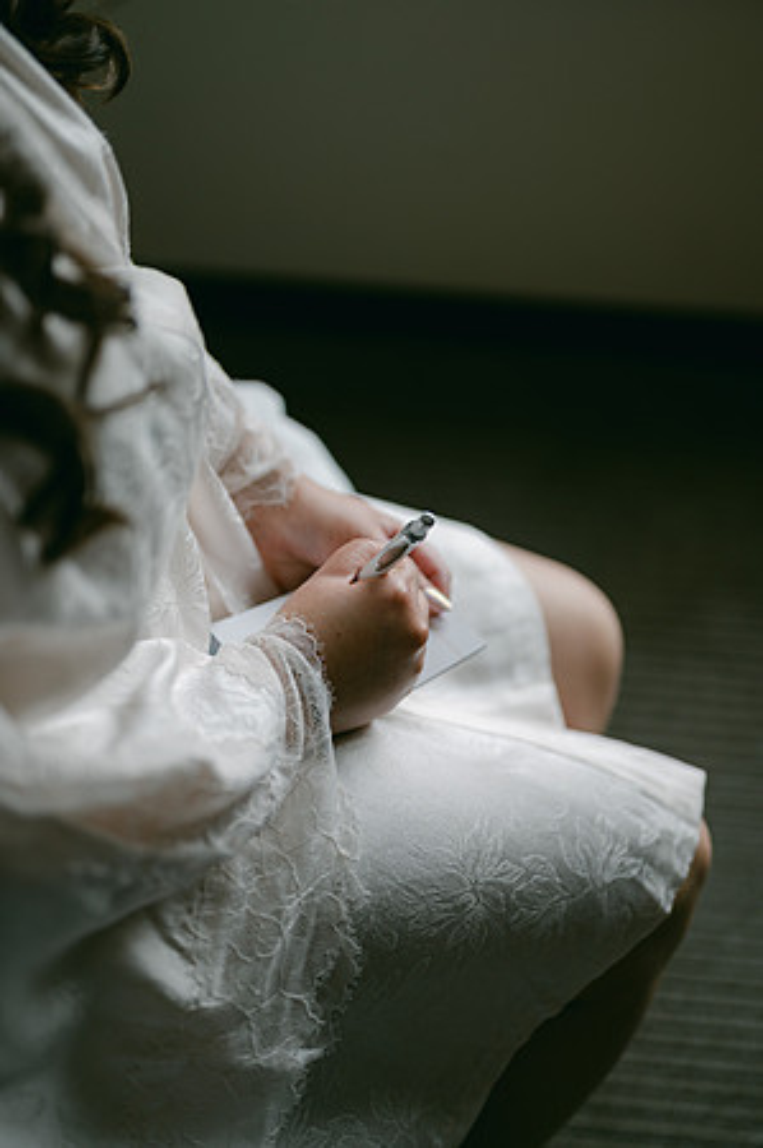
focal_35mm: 50
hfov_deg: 26.9
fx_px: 1593
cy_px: 574
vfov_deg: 39.6
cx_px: 382
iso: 100
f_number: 1.8
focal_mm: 50
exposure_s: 1/400
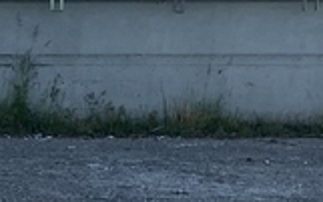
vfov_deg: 6.4
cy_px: 90
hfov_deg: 8.2
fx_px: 1806
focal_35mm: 205
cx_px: -738
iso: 25
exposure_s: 1/1387
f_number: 1.8
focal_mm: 4.25
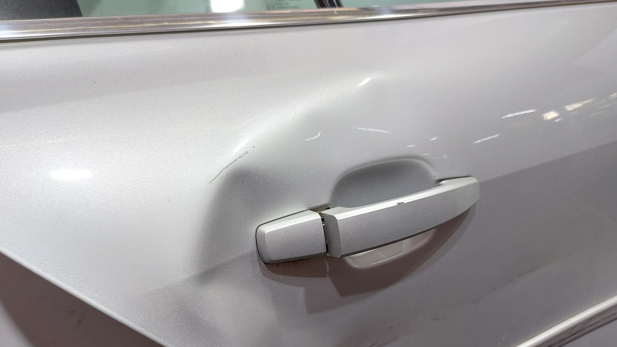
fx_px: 442
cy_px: 223
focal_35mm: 27
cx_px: 303
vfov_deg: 42.5
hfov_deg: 69.9
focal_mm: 5.23
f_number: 1.8
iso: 200
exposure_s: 1/33
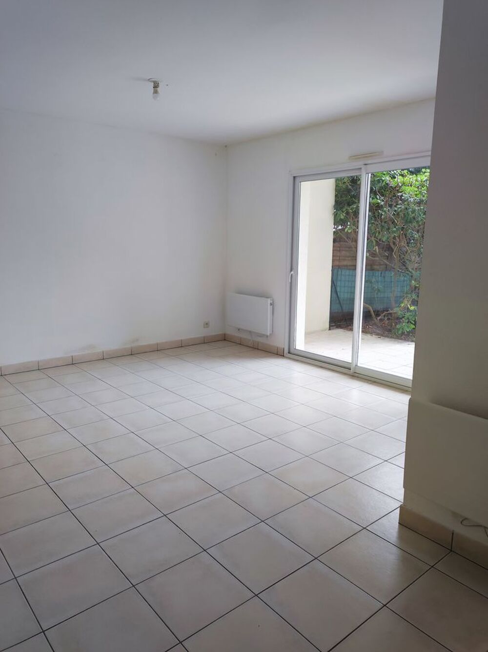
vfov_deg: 69.4
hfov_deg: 54.8
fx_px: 471
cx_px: 244
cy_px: 326
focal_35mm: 25
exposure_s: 1/100
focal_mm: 4.7
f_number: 1.79
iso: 359
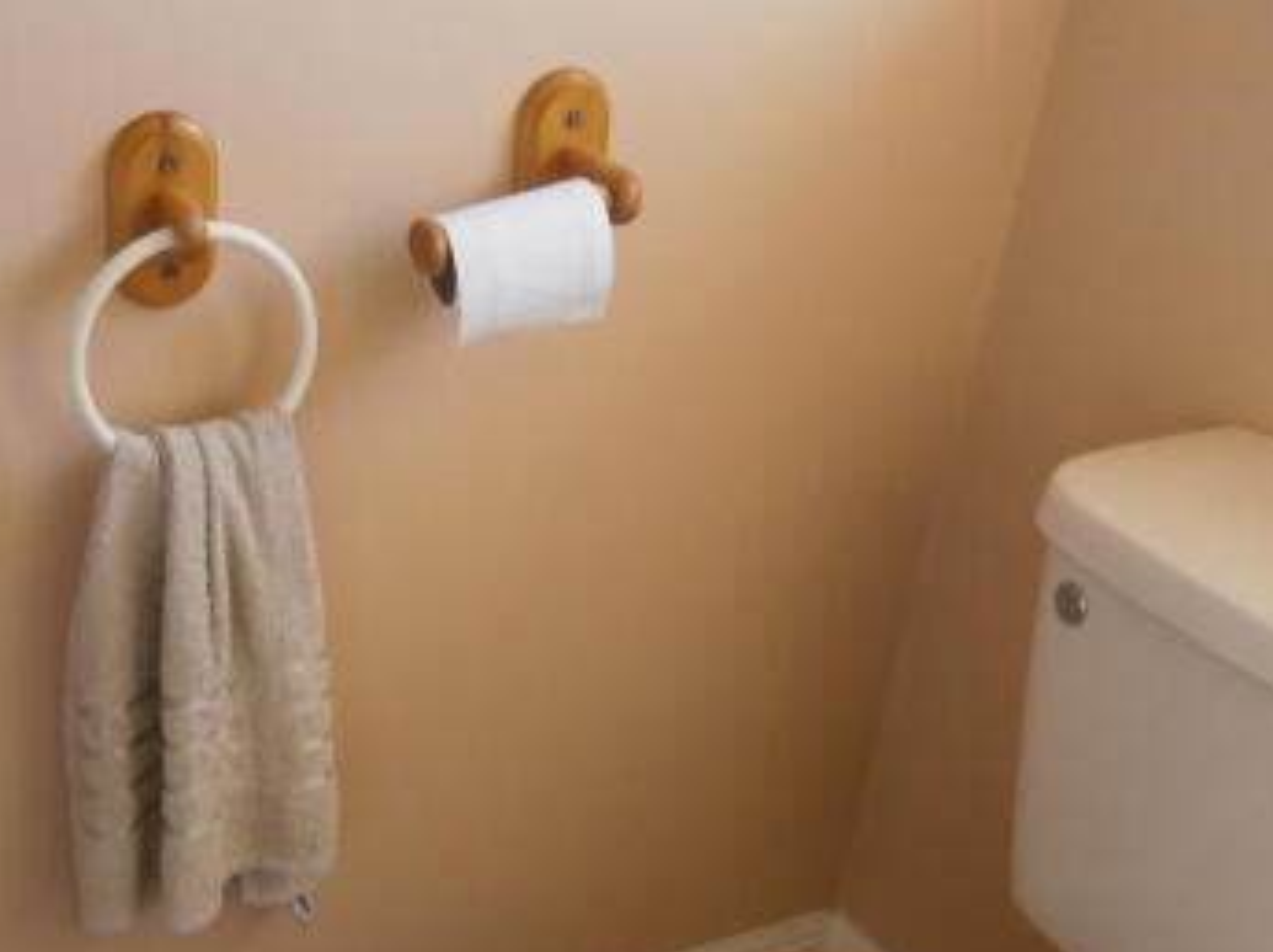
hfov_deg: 42.0
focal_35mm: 44
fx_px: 1616
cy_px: 681
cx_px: 363
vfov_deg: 32.4
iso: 125
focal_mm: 4.7
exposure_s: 1/30
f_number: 2.8
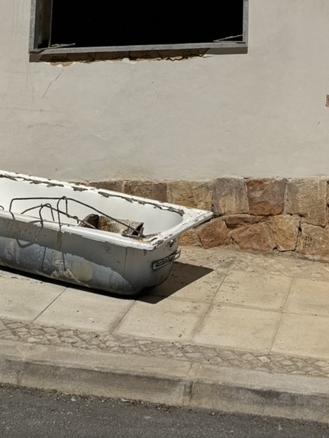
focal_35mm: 79
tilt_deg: +13.3
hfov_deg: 17.8
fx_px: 1000
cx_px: 394
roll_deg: +0.8
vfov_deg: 20.9
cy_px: -223
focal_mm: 6.76
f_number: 1.78
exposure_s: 1/15152
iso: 64
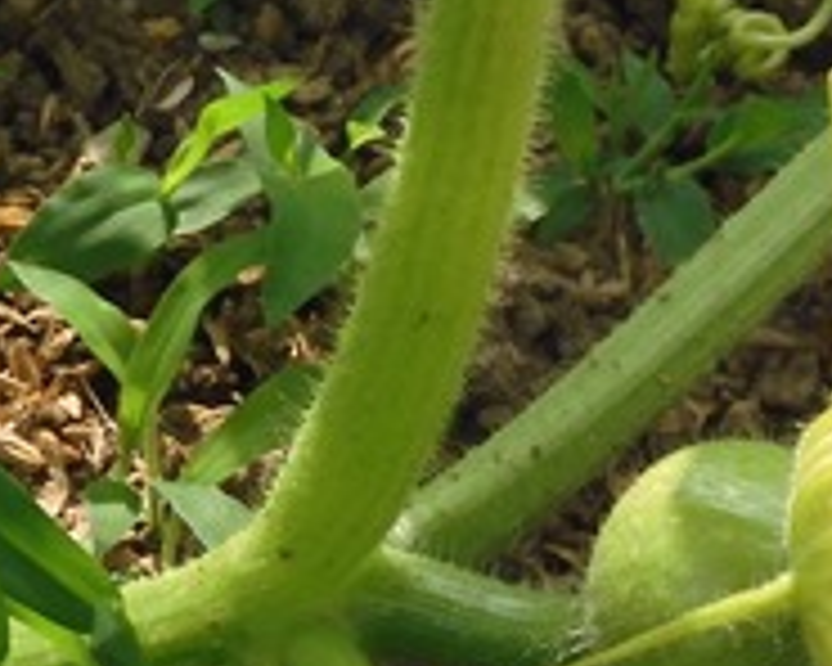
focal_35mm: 128
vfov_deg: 12.0
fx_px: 3152
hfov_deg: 14.3
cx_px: 1149
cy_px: 490
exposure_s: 1/640
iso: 100
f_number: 4
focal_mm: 8
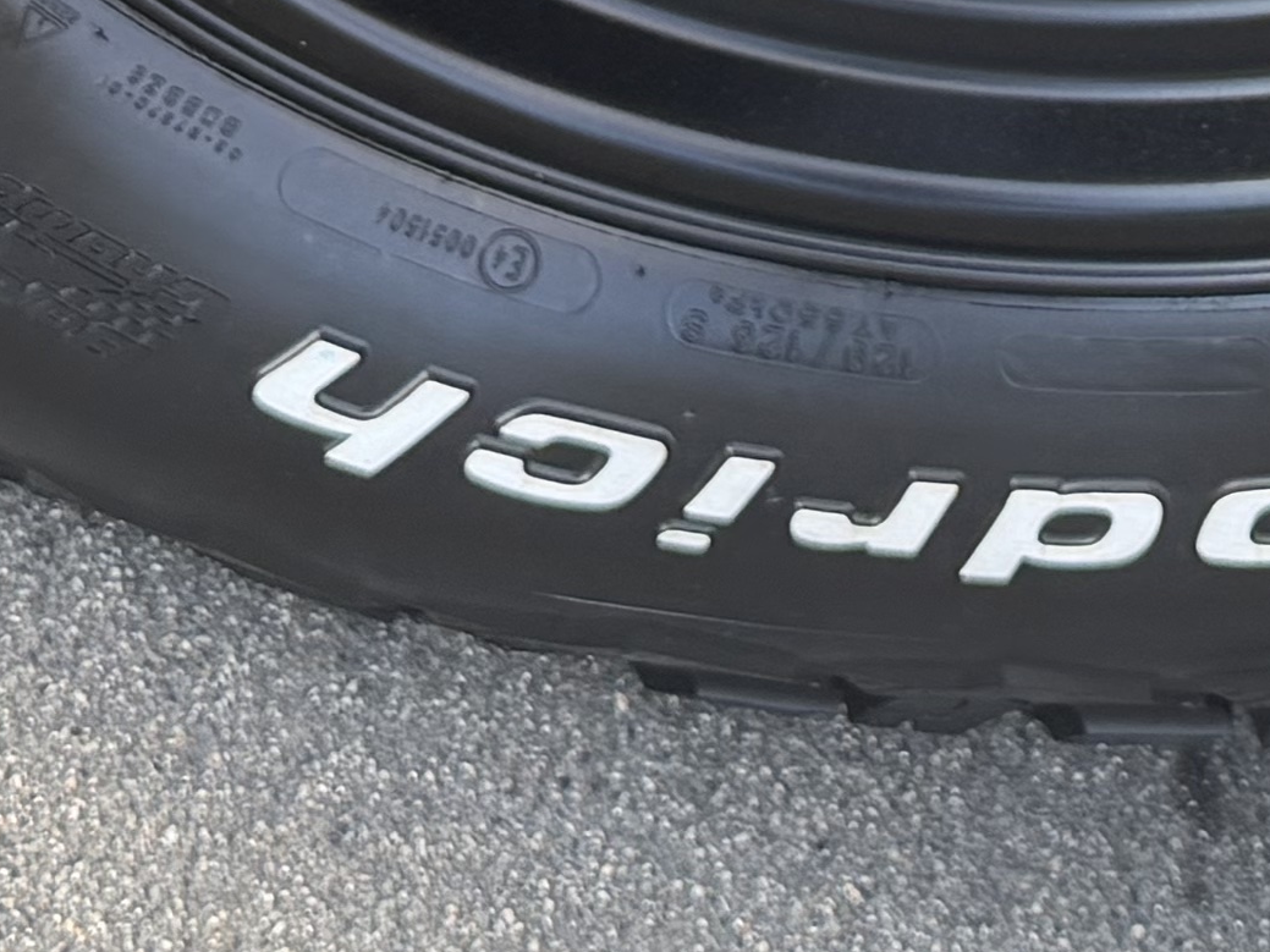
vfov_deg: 10.0
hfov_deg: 14.8
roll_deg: -38.3
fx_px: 4842
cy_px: -1205
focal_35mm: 132
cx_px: 1082
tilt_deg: -30.5
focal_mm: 6.76
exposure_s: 1/448
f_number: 1.78
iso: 100
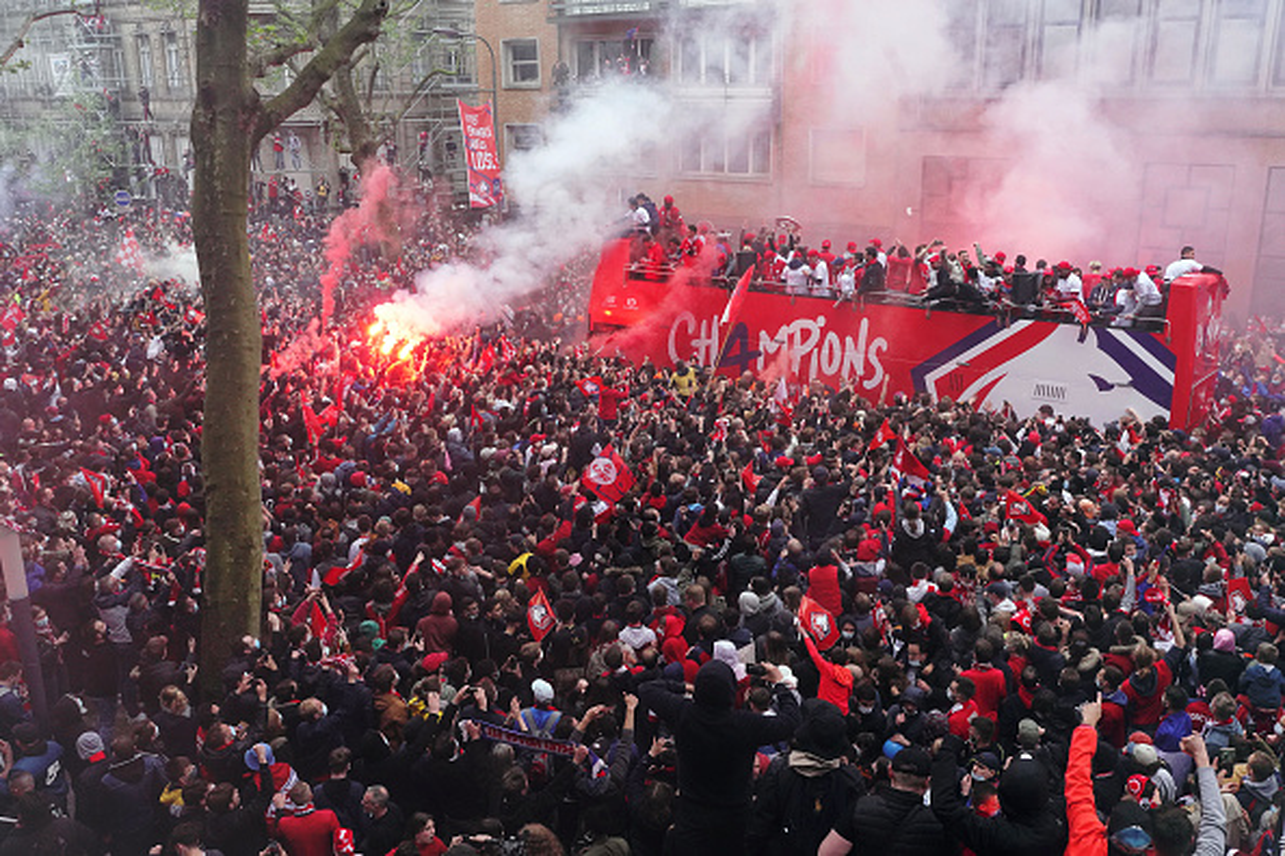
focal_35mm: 31
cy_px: 428
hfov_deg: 60.3
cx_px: 642
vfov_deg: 42.3
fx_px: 1106
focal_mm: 31
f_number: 8
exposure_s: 1/500
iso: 2500
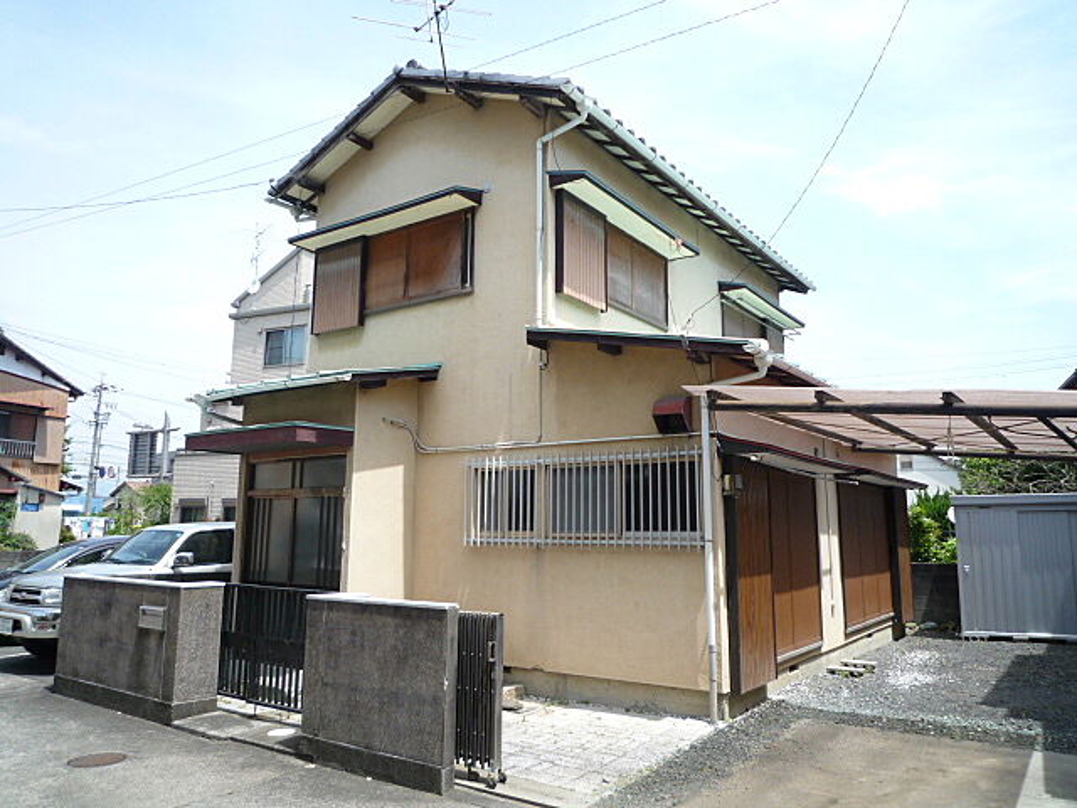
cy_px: 404
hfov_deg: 69.4
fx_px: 778
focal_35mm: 25
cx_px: 538
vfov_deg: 54.9
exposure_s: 1/640
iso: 100
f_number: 2.8
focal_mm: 4.4
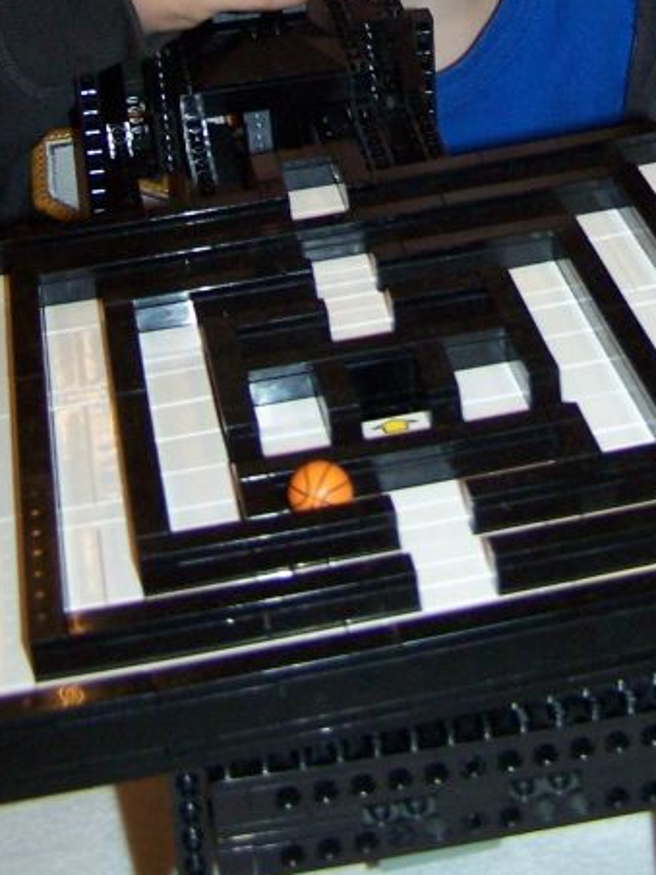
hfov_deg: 17.1
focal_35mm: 86
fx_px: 2173
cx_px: 406
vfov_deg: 21.5
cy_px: -105
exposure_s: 1/60
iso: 140
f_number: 2.8
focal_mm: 6.3
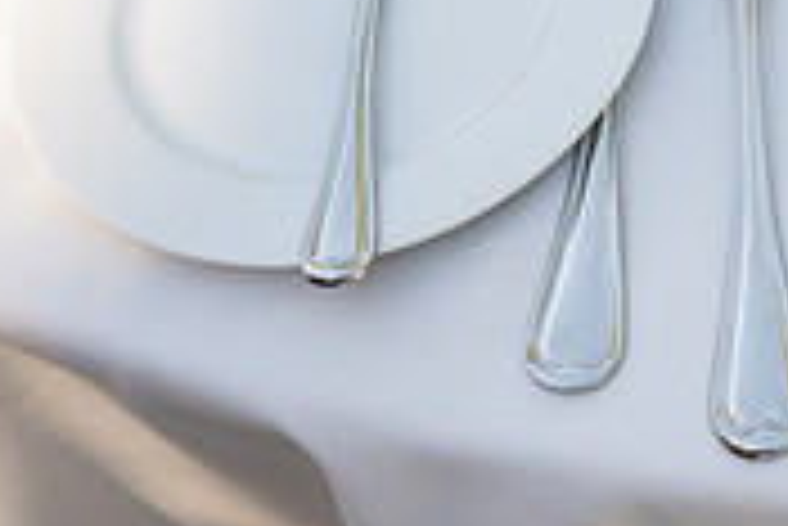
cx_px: 1112
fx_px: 2541
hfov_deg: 16.4
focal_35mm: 116
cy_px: -209
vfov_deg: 11.4
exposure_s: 1/320
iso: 200
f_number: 4.5
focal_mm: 35
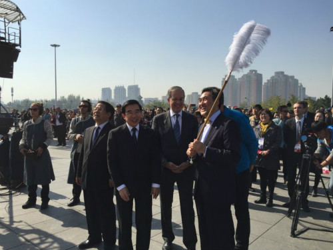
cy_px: 125
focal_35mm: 29
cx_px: 166
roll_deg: -1.1
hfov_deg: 61.7
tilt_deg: -1.9
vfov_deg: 48.2
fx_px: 279
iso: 32
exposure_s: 1/2825
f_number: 2.2
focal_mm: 4.15
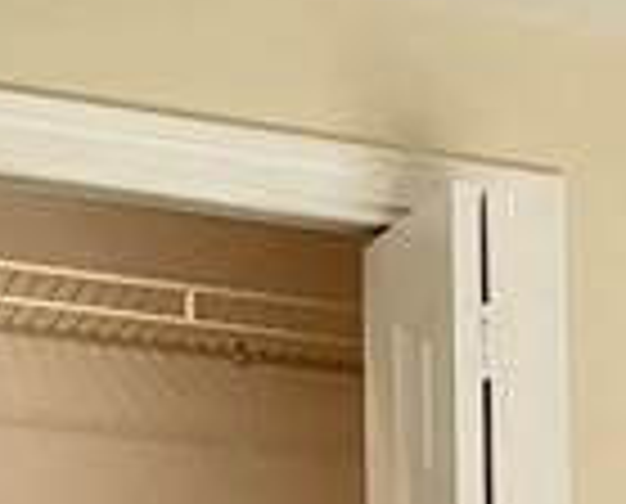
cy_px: 1152
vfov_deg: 8.4
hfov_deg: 9.9
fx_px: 3196
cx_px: 1455
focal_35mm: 172
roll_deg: +0.5
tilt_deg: +0.9
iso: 64
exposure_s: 1/838
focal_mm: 6.76
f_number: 1.78
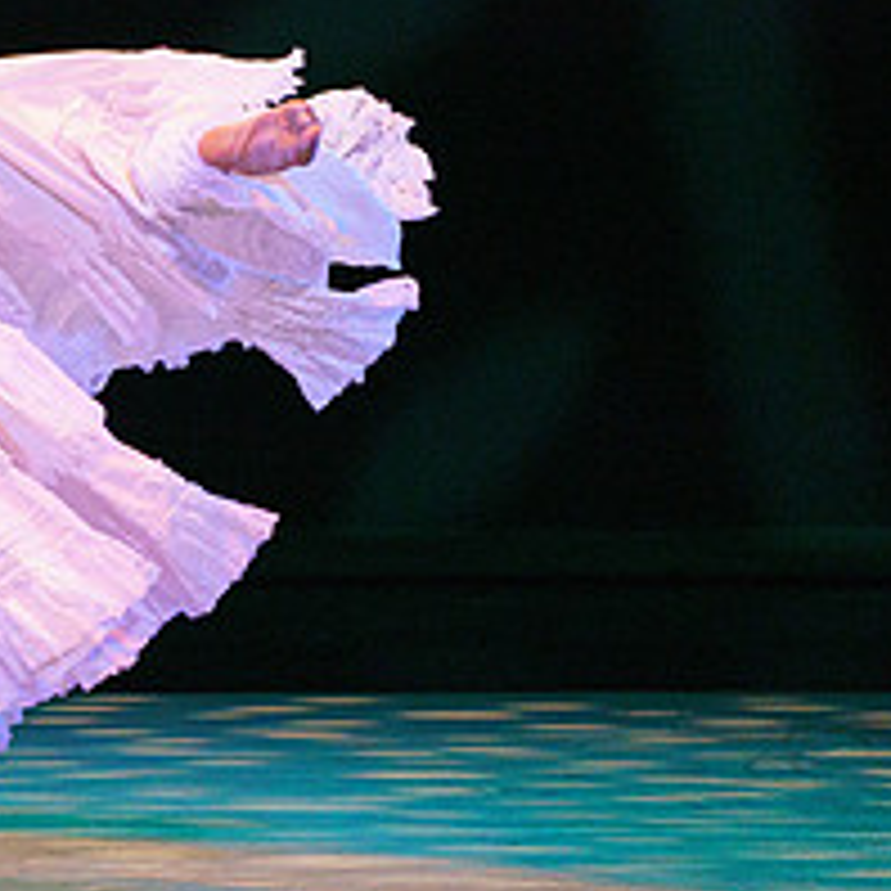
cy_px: 186
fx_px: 28888
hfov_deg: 1.8
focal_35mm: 992
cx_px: -153
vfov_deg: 1.8
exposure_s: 1/400
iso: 5000
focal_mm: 376
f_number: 6.3
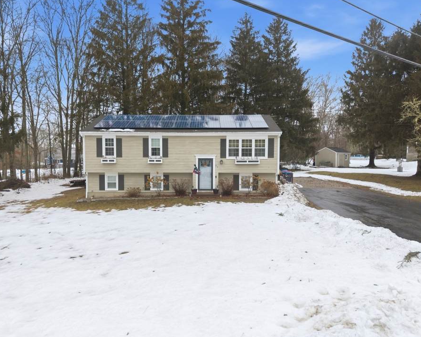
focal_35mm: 27
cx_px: 199
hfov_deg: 64.0
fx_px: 337
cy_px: 169
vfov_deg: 53.2
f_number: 1.8
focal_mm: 8.7
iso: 230
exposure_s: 1/4000
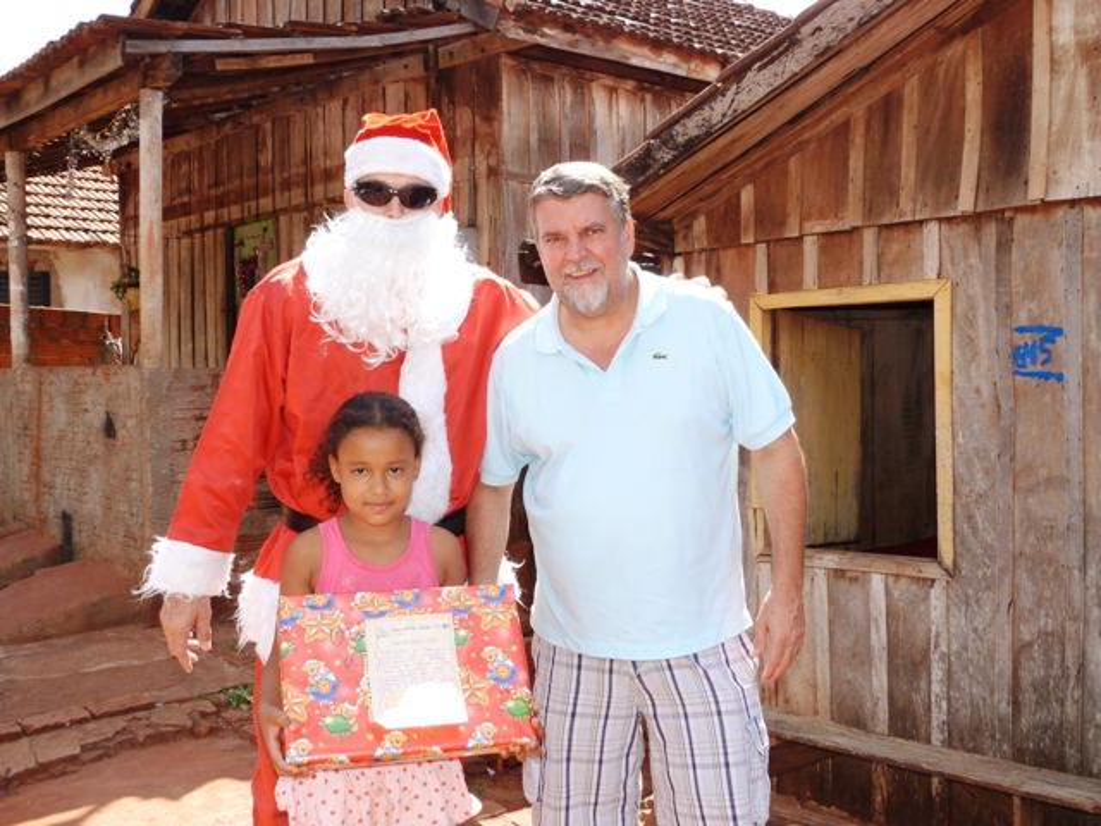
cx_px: 550
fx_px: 1177
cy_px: 413
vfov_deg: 38.7
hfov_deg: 50.1
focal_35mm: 37
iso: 100
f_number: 3.1
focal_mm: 6.5
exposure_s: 1/400
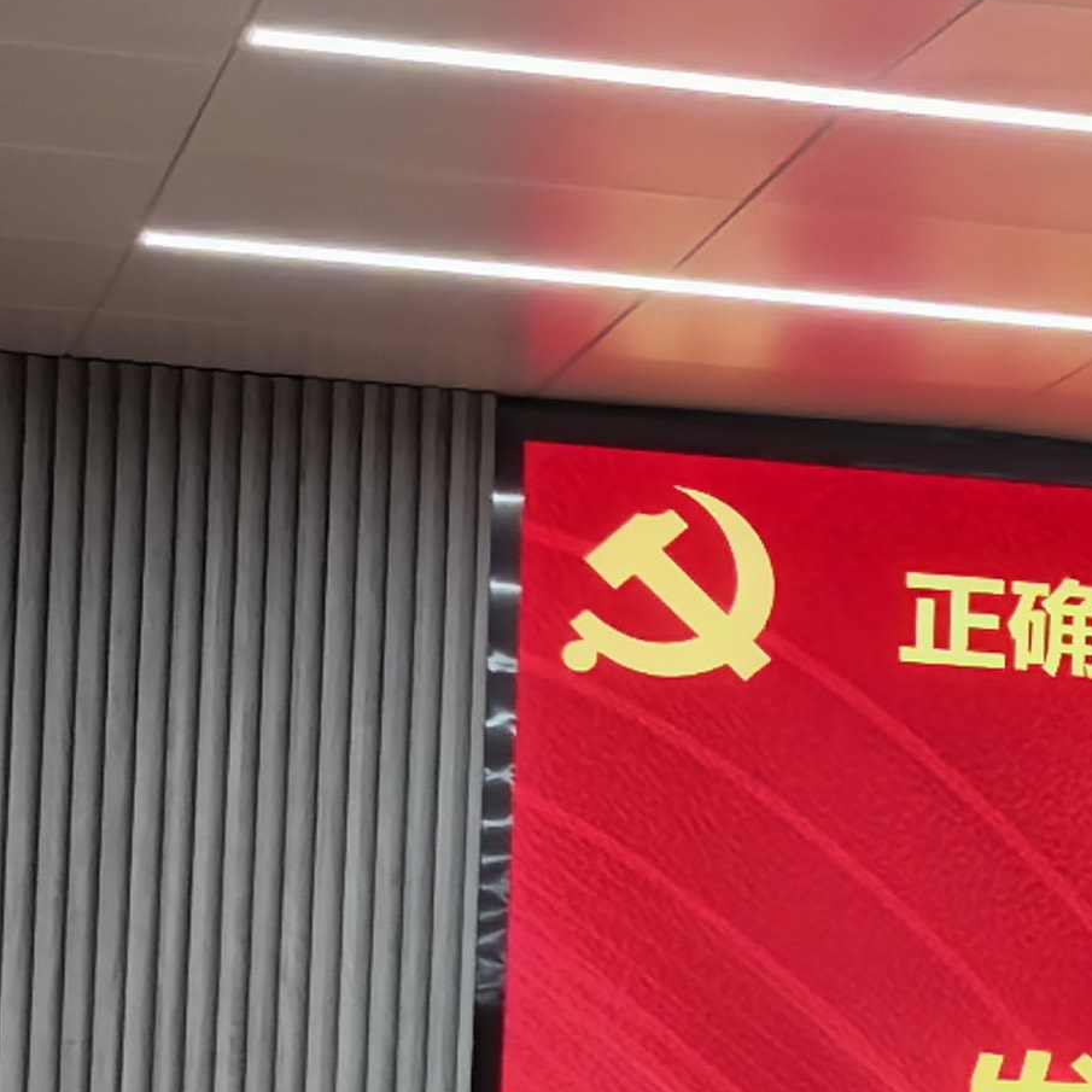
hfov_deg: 9.6
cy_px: 1122
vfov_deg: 10.1
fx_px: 6139
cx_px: 2065
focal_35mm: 172
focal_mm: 6.98
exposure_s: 1/122
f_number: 2
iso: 50
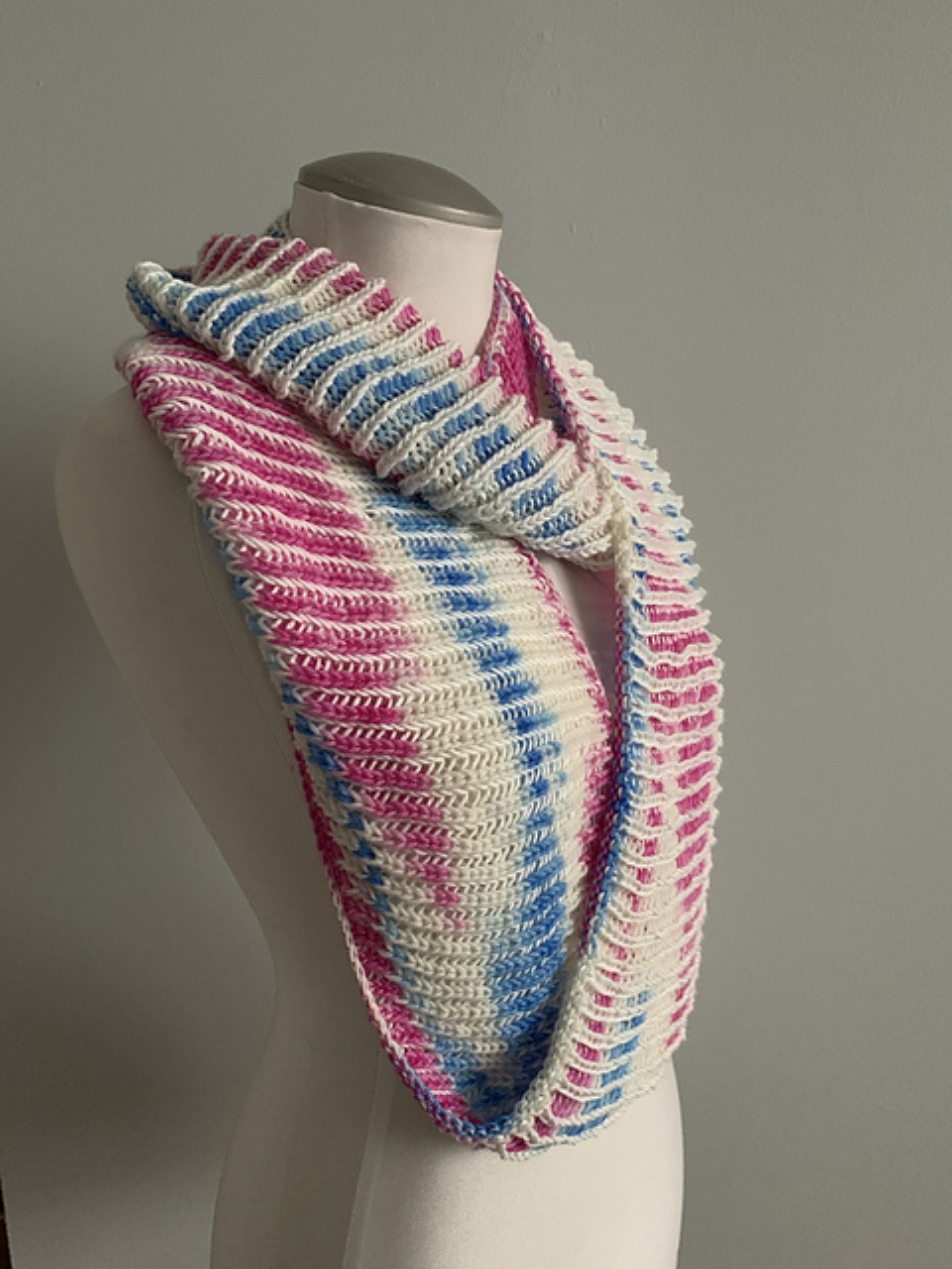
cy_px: 634
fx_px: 953
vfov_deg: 67.3
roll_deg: +0.9
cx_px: 476
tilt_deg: -11.1
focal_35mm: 26
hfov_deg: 53.1
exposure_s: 1/30
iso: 500
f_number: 1.8
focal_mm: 4.25
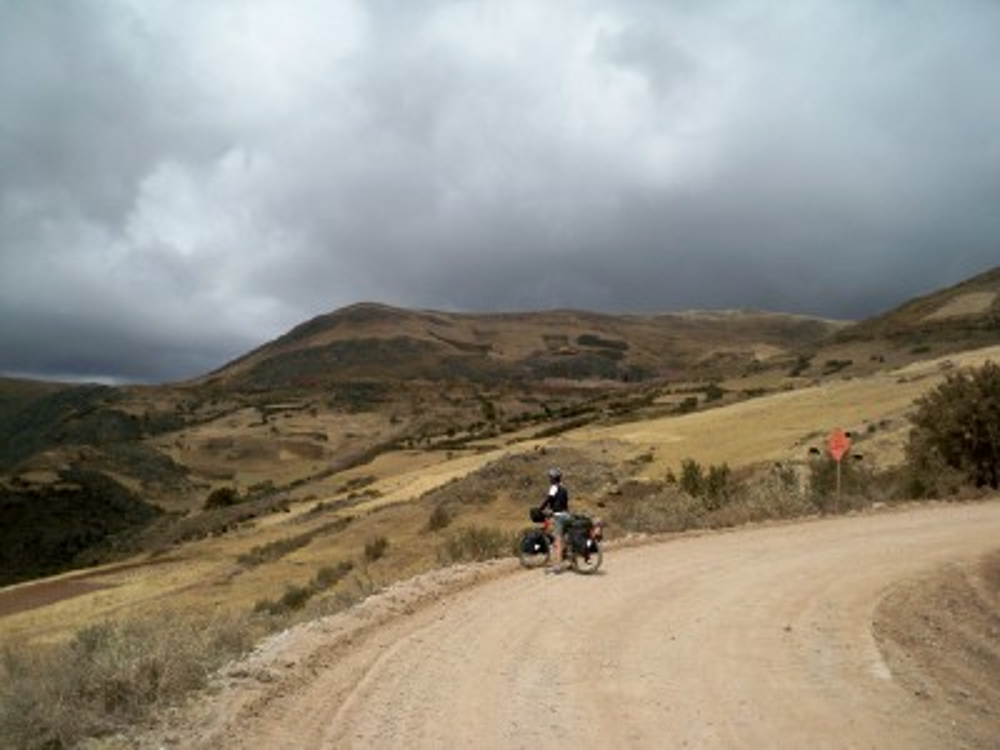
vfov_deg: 40.7
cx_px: 500
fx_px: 1011
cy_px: 375
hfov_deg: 52.6
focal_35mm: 35
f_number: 4.7
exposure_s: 1/1250
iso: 64
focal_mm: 6.3
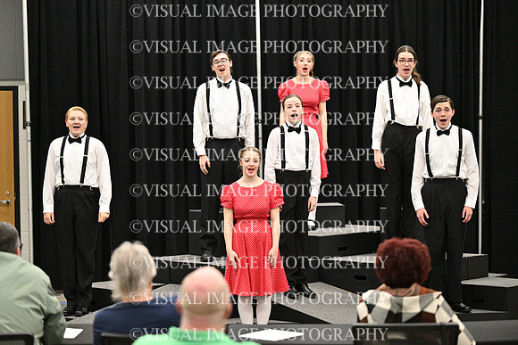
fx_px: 1583
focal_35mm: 110
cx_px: 259
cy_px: 172
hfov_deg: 18.6
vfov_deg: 12.5
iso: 6400
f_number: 2.8
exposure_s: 1/800
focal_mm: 110
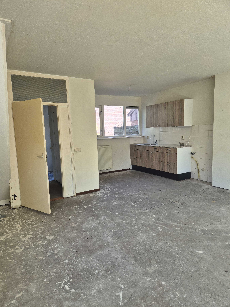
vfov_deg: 73.9
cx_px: 115
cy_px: 154
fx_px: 204
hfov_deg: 58.9
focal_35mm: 23
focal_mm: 5.4
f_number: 1.8
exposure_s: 1/180
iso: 64
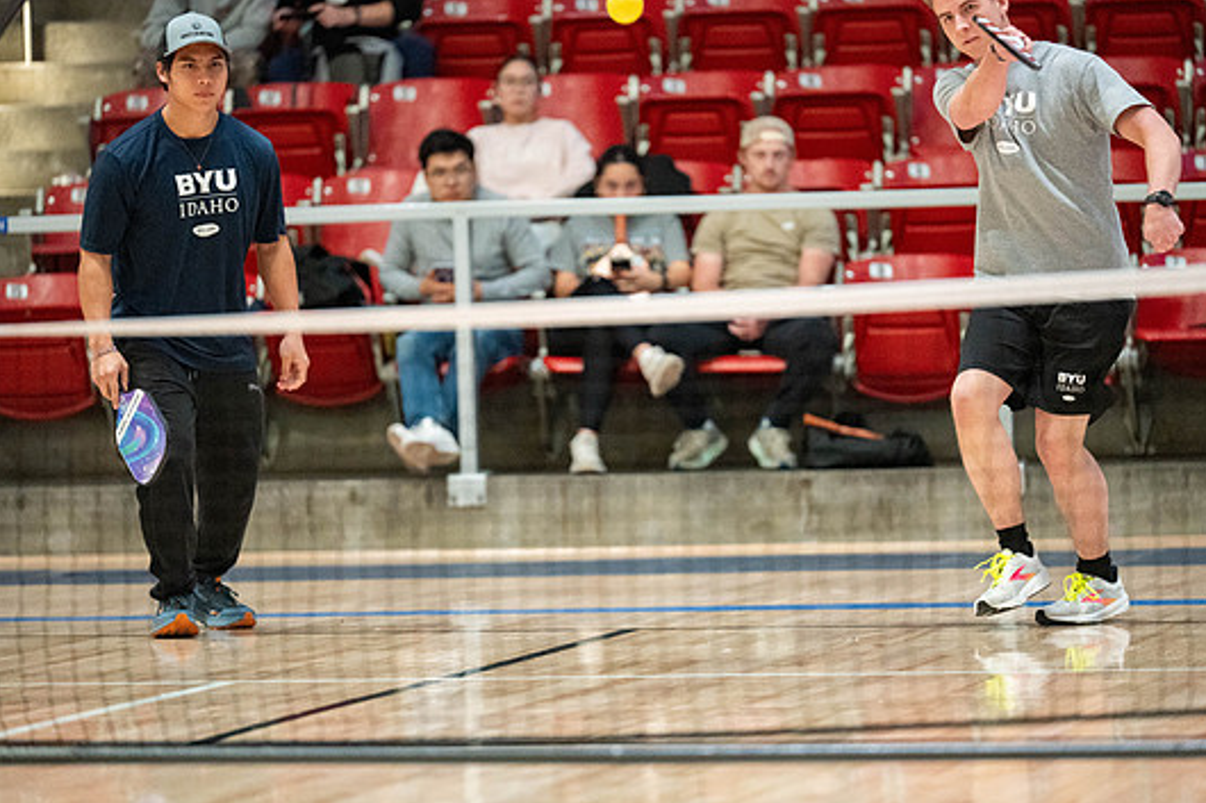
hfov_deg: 9.4
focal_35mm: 219
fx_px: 7334
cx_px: 639
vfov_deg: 6.3
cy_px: 379
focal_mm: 200
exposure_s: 1/500
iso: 5000
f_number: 2.8
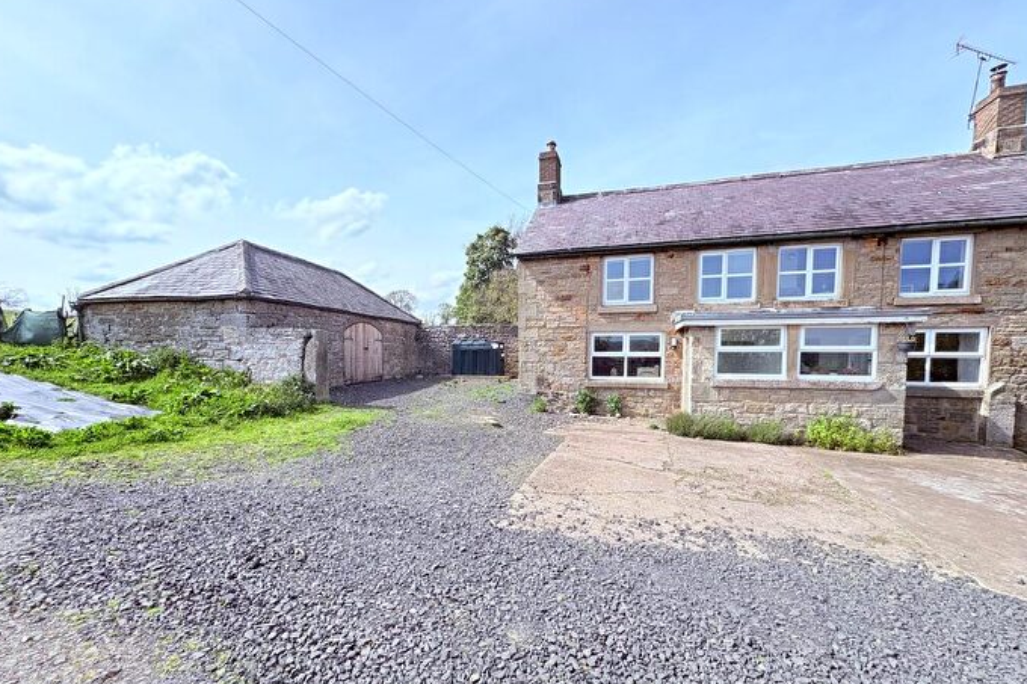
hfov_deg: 100.4
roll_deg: -0.4
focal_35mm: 15
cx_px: 507
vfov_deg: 77.1
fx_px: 428
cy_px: 375
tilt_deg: -3.3
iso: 50
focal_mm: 2.22
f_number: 2.2
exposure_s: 1/1477
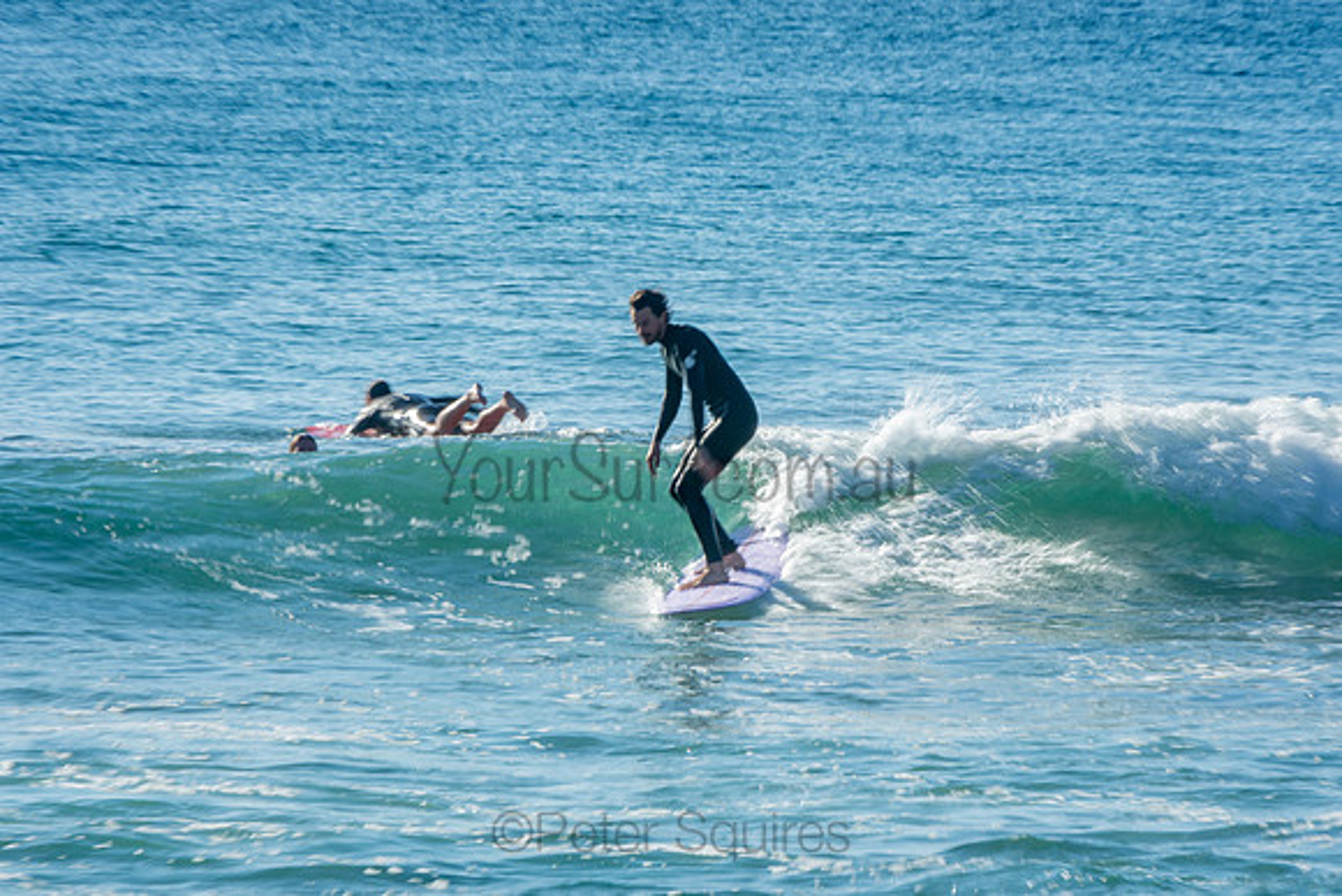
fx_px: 16219
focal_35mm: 435
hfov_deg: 4.7
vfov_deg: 3.2
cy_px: 448
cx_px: 671
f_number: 25
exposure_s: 1/30
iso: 100
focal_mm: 290
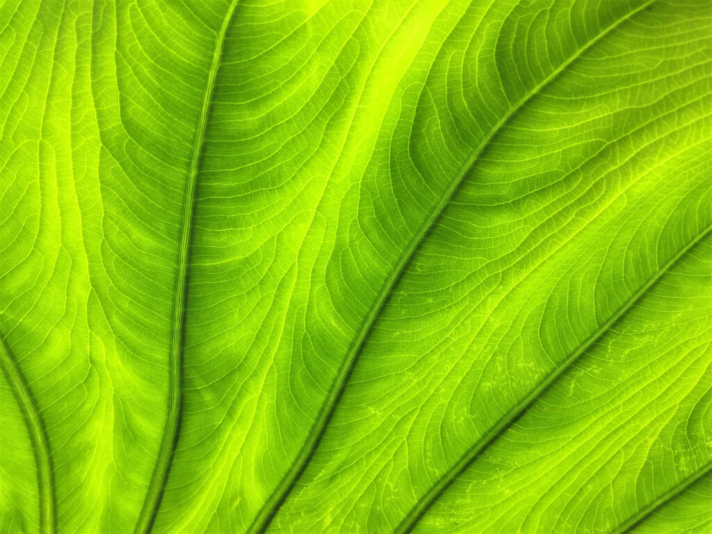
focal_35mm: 29
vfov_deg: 48.2
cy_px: 267
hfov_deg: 61.7
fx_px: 596
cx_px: 356
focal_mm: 4.15
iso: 32
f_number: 2.2
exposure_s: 1/694
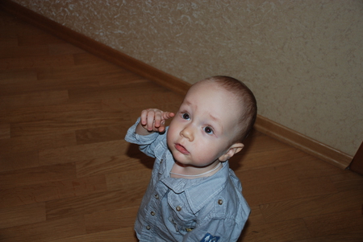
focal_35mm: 48
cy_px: 121
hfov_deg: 41.1
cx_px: 182
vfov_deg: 28.1
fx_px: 484
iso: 320
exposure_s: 1/60
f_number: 4.2
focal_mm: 32
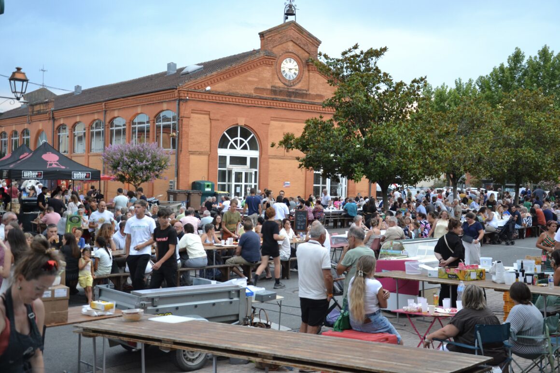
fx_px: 700
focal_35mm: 45
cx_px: 280
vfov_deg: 29.9
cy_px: 186
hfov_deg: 43.6
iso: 900
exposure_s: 1/60
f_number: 4.2
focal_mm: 30
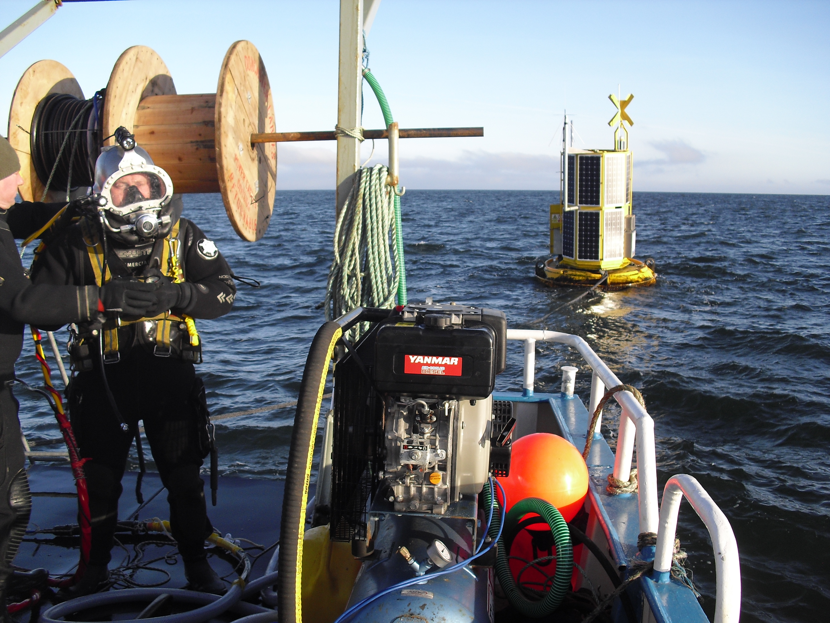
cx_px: 415
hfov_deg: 51.4
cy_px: 312
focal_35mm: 36
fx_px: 863
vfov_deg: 39.7
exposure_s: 1/100
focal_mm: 6.3
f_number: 7.8
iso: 100
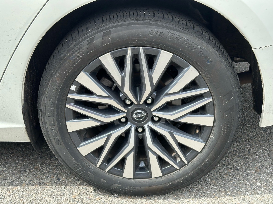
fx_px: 379
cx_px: 136
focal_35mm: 48
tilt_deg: -23.0
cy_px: 102
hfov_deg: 39.7
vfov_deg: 30.3
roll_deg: +1.7
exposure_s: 1/797
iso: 64
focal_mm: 6.86
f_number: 1.78
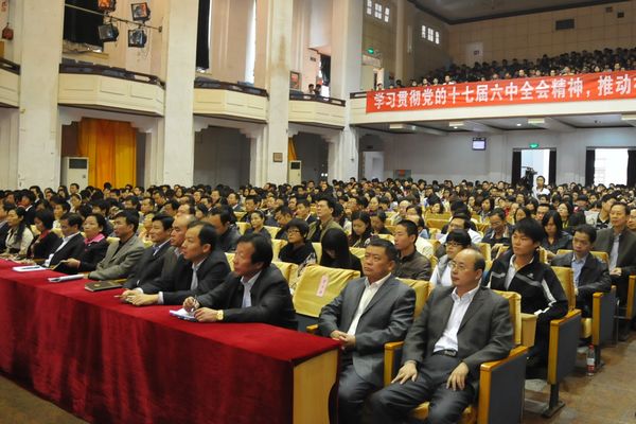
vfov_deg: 47.9
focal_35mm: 27
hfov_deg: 67.4
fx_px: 477
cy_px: 212
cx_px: 318
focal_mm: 18
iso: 1600
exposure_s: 1/20
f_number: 3.5
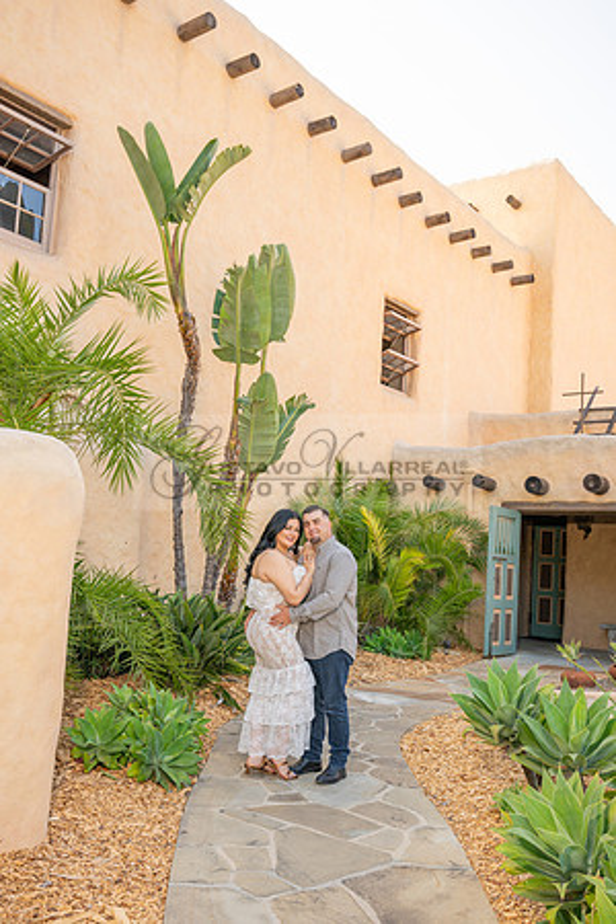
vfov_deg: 56.5
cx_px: 308
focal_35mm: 34
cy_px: 462
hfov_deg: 39.4
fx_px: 860
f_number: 5
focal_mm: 33.5
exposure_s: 1/200
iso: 200
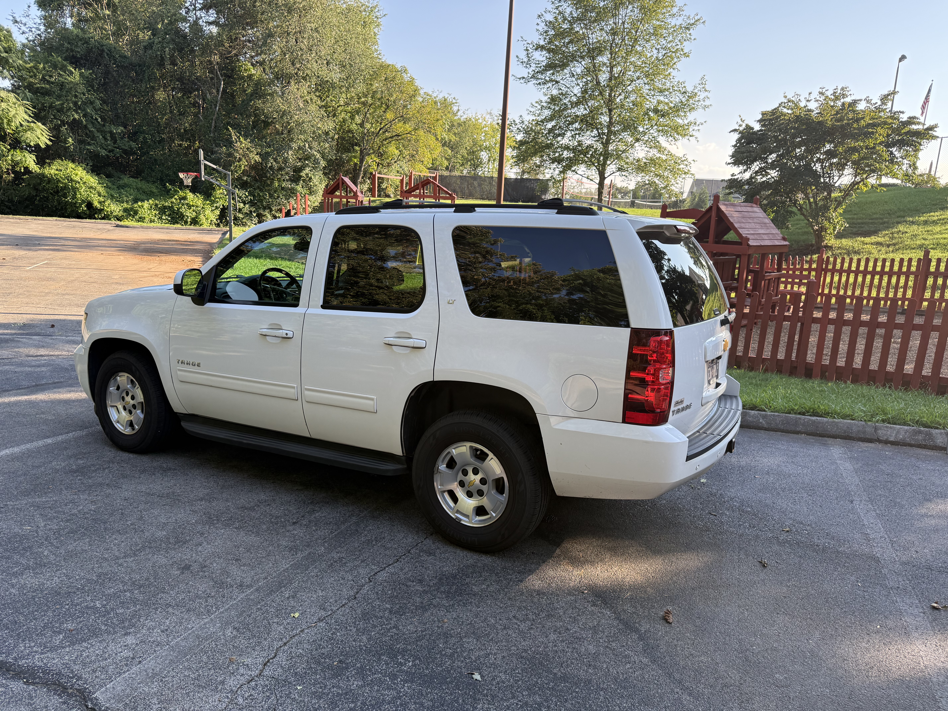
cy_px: 356
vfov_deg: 56.8
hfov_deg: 71.6
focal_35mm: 24
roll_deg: -3.2
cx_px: 474
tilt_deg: -12.6
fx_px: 657
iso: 100
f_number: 1.78
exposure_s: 1/722
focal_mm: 6.76
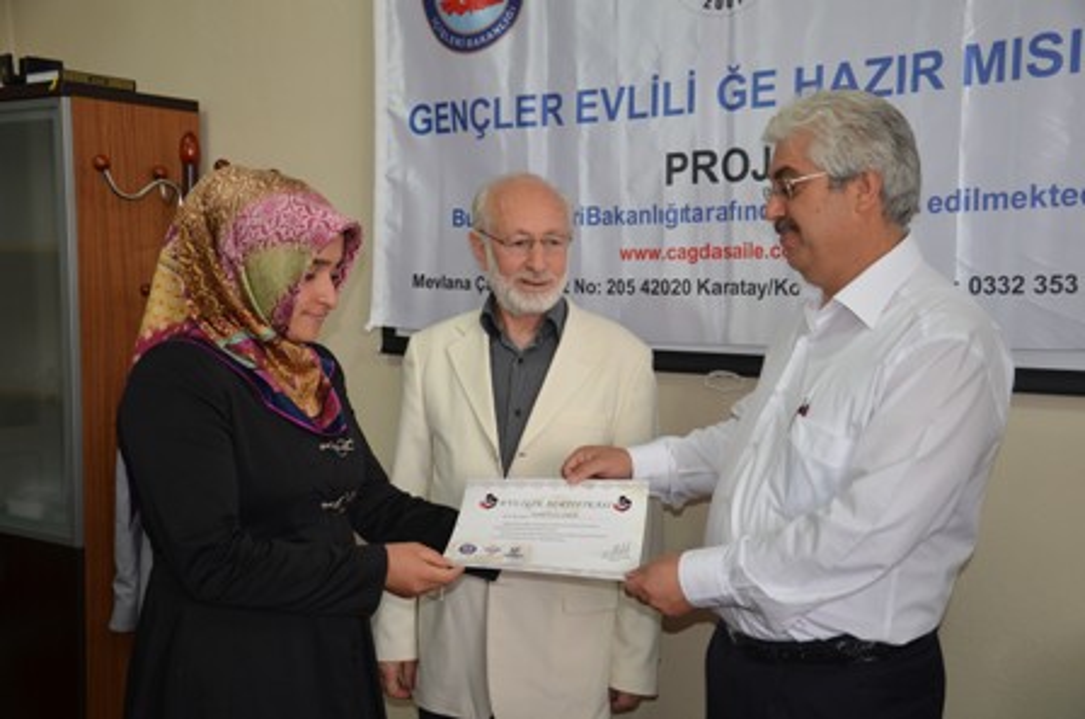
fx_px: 1173
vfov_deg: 34.1
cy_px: 360
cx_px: 542
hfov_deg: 49.6
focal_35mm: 39
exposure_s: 1/60
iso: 450
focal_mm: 26
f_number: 4
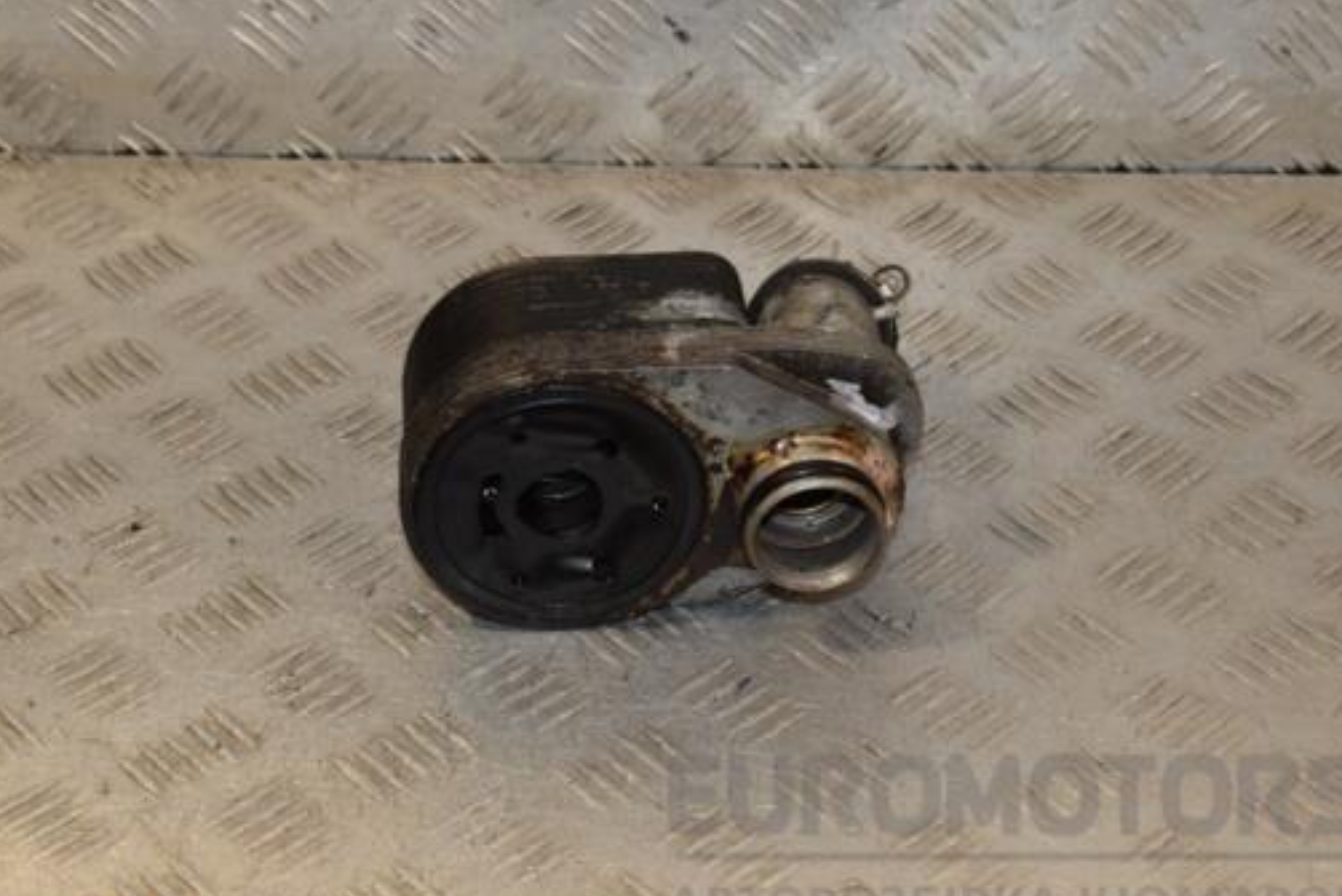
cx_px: 618
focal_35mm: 81
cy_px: 439
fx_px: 3005
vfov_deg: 16.9
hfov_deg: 25.2
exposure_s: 1/200
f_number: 7.1
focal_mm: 45
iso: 800
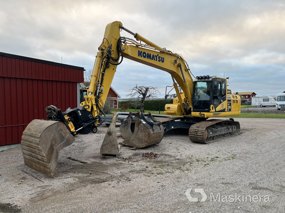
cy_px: 106
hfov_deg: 67.3
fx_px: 214
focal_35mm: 26
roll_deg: -0.2
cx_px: 142
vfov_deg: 53.1
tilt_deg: -1.2
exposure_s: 1/121
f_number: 1.5
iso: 50
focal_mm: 5.7
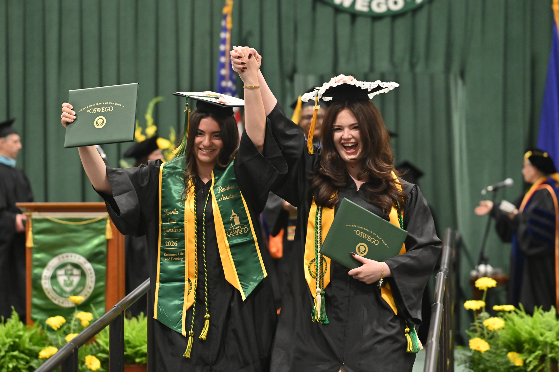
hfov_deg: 11.8
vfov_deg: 7.8
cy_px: 186
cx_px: 280
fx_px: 2716
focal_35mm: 175
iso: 2500
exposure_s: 1/200
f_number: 5
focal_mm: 175
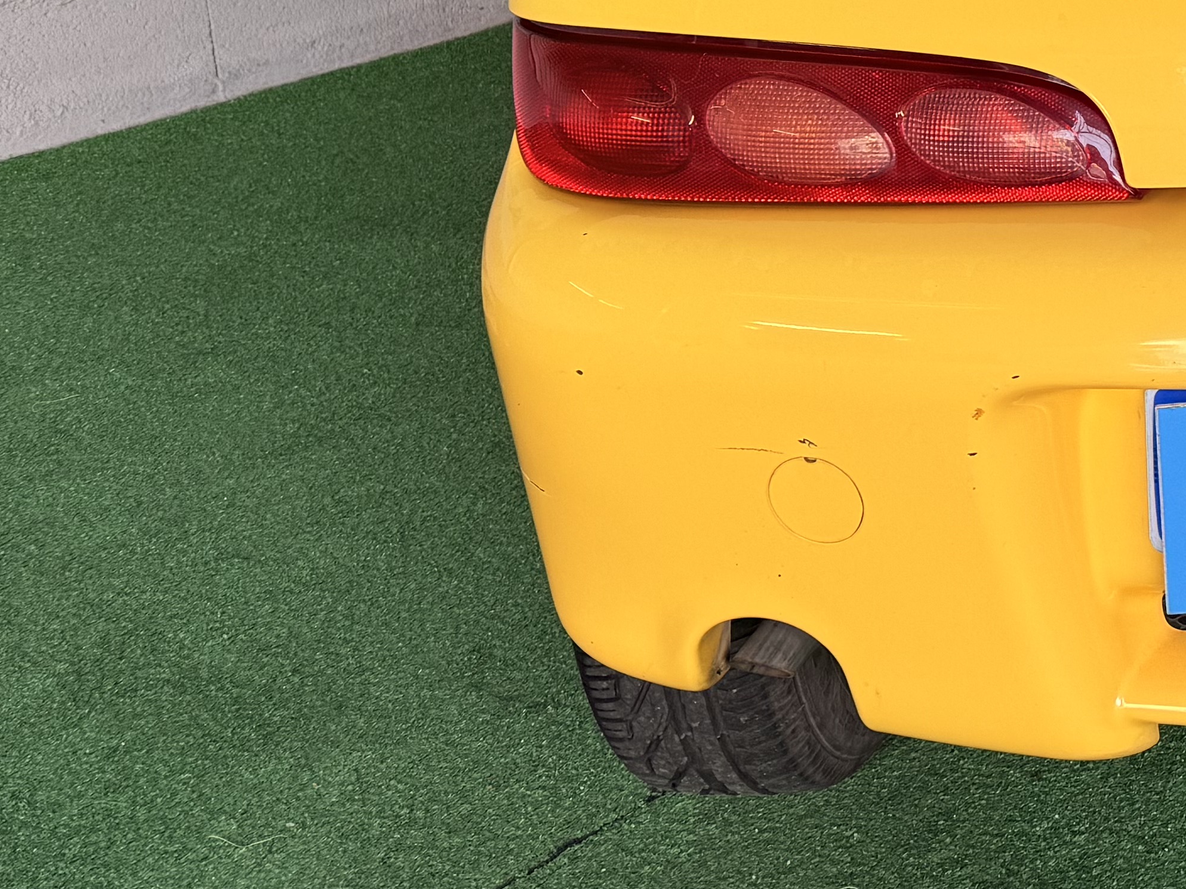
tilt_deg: -9.9
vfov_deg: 19.8
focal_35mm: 69
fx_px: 2364
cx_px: 1584
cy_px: -220
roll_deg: +1.1
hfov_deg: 24.3
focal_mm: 6.76
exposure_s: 1/100
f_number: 1.78
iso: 80
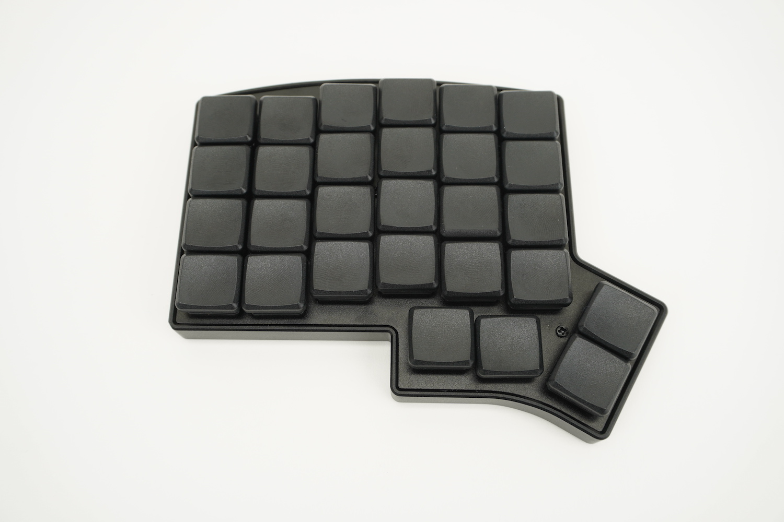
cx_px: 392
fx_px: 686
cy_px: 261
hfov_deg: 59.5
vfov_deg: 41.7
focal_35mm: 32
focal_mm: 21
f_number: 6.3
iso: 160
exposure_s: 1/100
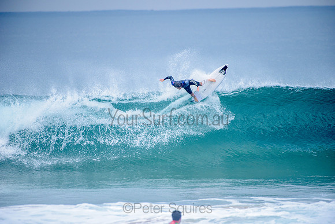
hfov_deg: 4.1
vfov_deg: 2.8
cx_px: 168
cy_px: 112
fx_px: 4654
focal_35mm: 500
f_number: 5.6
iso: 400
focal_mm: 500
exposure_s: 1/2000
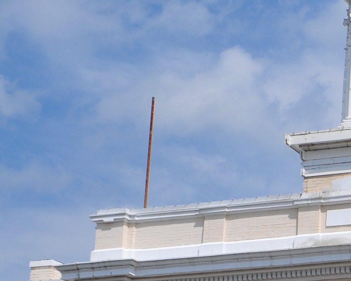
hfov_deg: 13.6
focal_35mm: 132
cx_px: 546
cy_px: 344
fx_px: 1371
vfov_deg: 11.4
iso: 200
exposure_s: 1/640
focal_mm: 20
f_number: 13
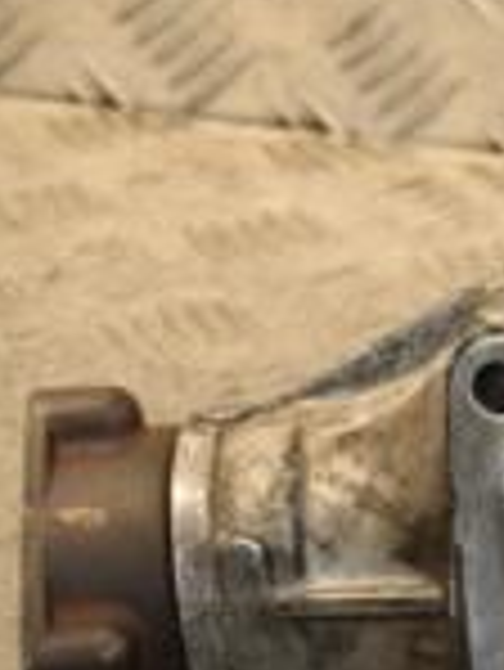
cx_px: 720
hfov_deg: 5.1
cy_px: 364
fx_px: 5622
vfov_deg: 6.8
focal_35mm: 290
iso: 800
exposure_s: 1/200
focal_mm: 50
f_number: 5.6
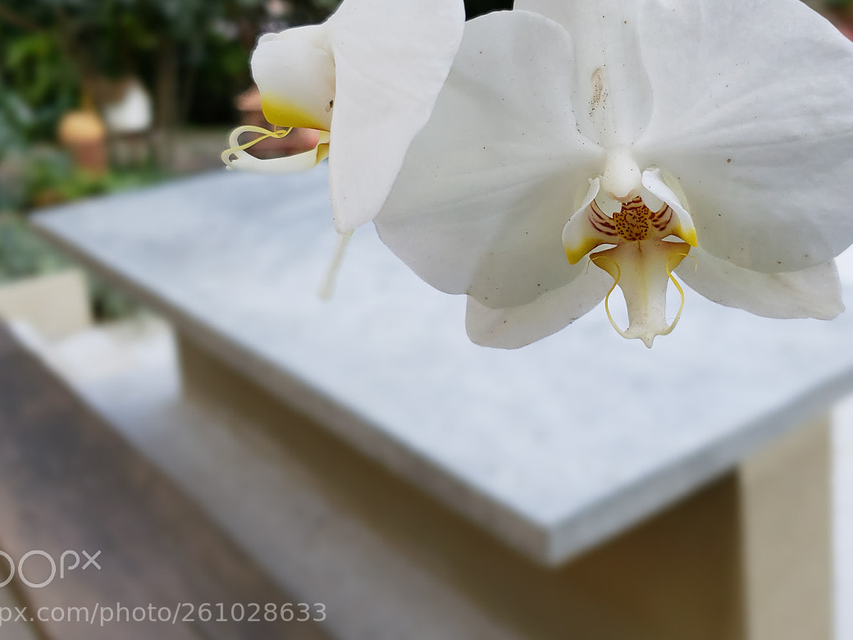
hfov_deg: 46.2
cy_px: 185
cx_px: 554
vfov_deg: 35.4
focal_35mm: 40
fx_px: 986
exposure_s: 1/210
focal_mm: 4.3
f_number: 1.5
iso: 50
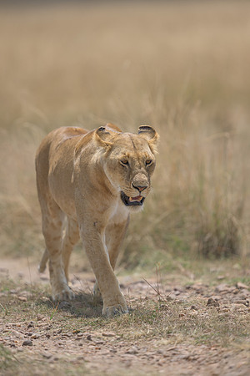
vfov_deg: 5.2
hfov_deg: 3.4
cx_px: 125
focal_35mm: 400
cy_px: 188
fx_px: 4166
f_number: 2.8
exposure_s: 1/2000
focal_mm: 400
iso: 125
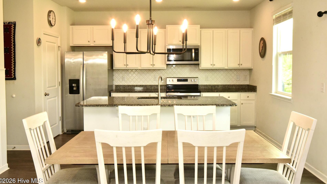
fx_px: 295
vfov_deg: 34.6
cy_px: 80
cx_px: 162
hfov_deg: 58.0
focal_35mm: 34
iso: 6400
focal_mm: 32
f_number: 22
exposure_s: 1/60
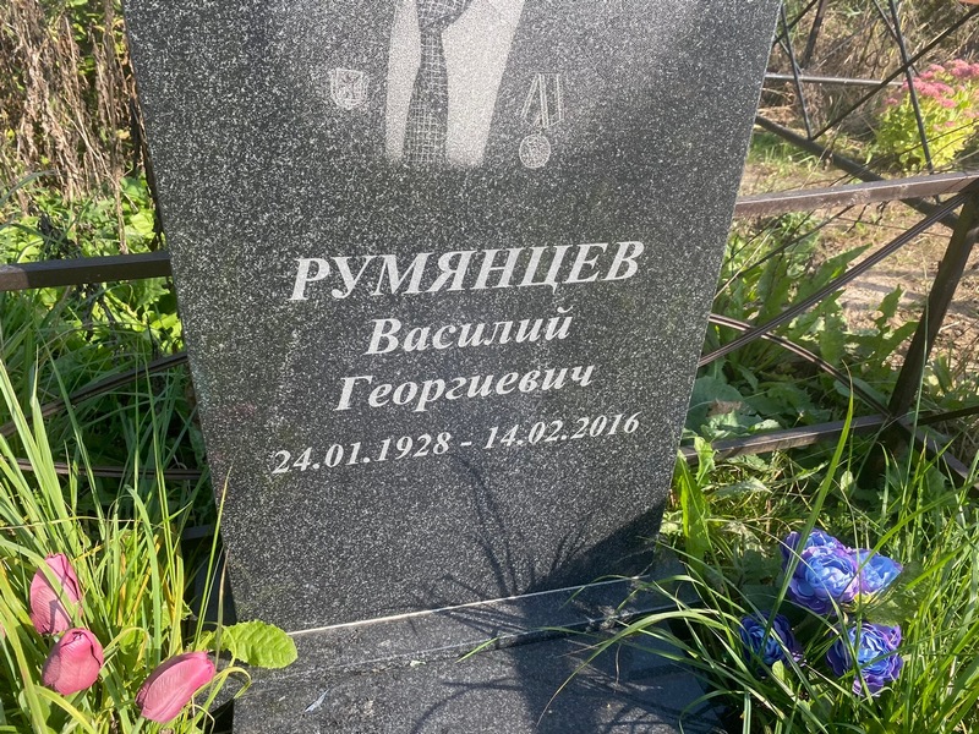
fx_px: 735
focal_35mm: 26
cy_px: 367
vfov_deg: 53.1
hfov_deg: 67.3
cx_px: 490
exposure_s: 1/1025
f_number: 1.8
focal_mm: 4.25
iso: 32
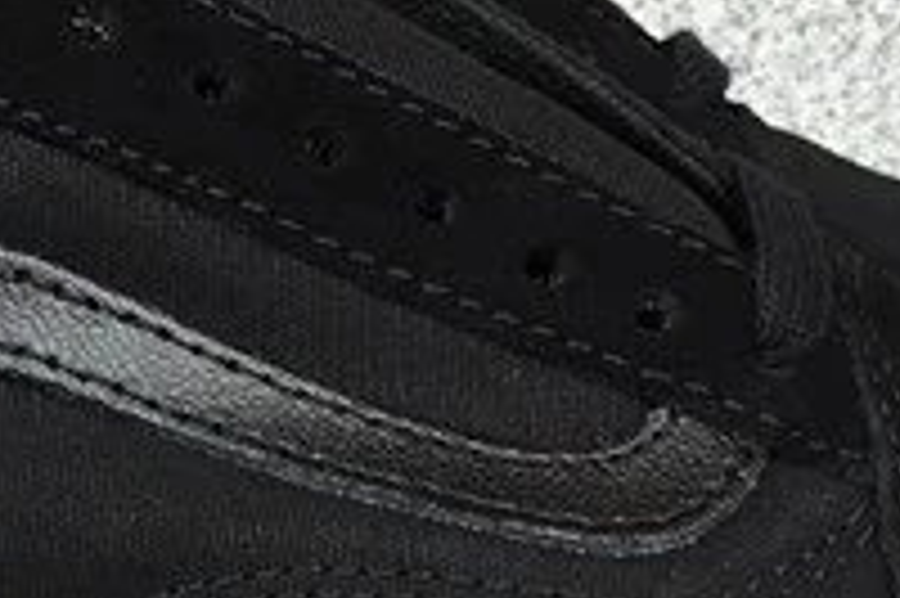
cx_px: 248
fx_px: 3622
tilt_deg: -21.3
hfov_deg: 14.1
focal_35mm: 145
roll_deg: -0.4
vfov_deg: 9.2
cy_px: 857
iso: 25
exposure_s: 1/152
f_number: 2.4
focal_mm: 3.3
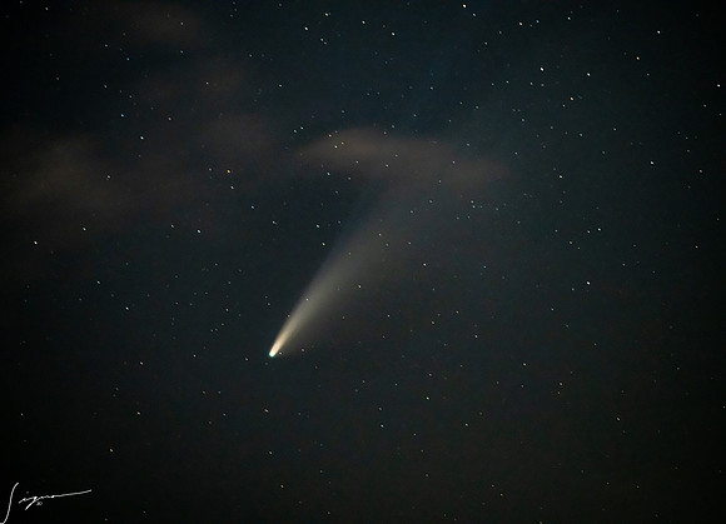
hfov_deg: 9.5
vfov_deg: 6.9
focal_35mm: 211
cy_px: 262
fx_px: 4373
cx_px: 332
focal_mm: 200
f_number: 4
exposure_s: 8
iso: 2500
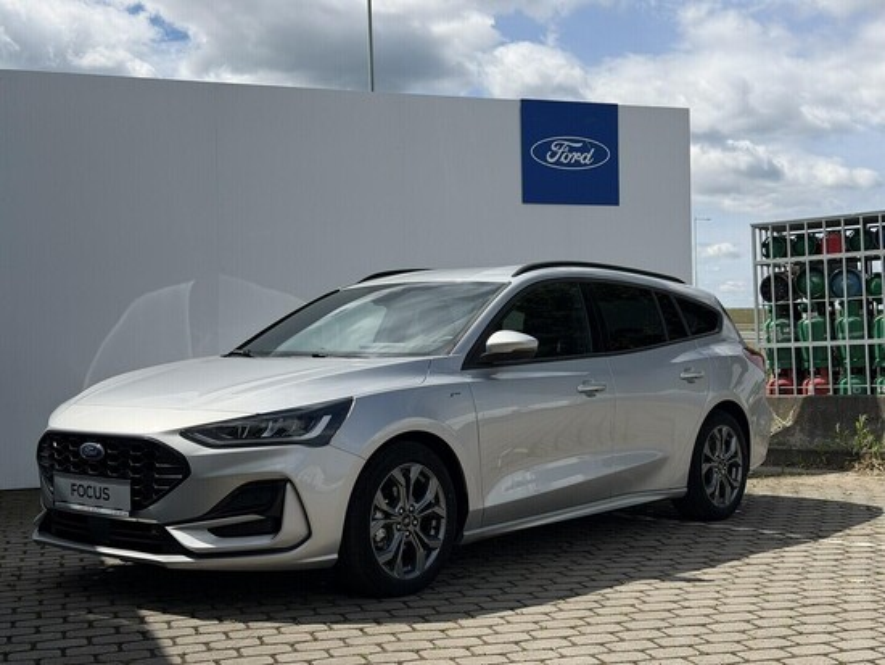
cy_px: 332
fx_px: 1228
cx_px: 442
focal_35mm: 48
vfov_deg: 30.3
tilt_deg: +0.7
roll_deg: +1.9
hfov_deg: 39.6
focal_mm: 6.76
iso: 80
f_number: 1.78
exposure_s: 1/8772
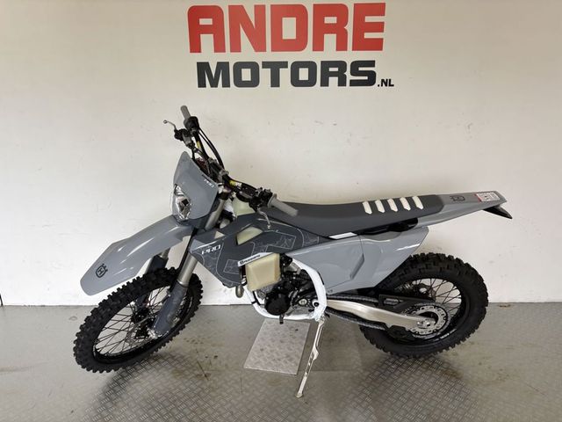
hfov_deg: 67.3
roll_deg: +1.5
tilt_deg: -17.4
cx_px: 281
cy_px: 211
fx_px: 422
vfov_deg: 53.1
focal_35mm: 26
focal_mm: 5.96
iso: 64
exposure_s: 1/100
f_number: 1.6
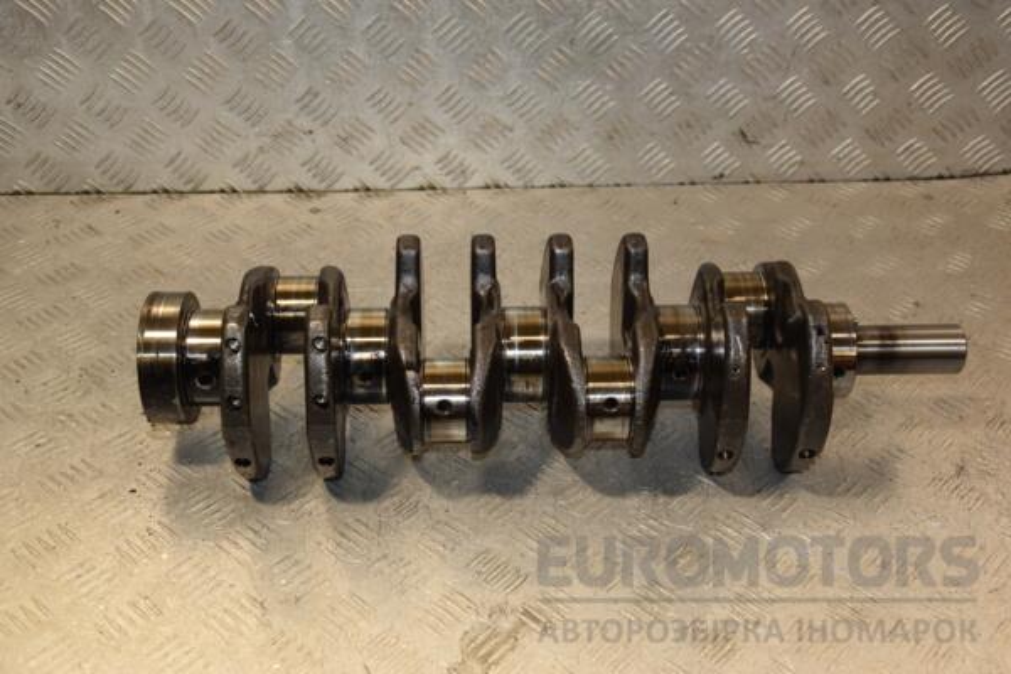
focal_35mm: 45
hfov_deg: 43.6
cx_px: 506
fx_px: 1264
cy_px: 337
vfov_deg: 29.9
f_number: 5.6
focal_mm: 30
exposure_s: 1/200
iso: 800
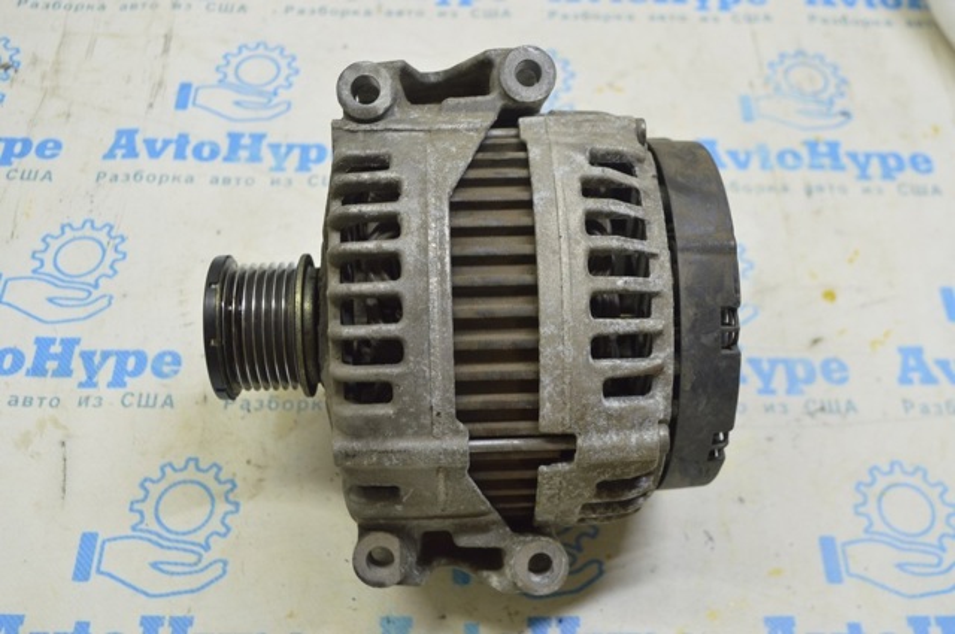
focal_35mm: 39
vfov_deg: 34.1
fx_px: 1033
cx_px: 478
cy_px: 317
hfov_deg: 49.6
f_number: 5.6
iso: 400
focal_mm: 26
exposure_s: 1/20
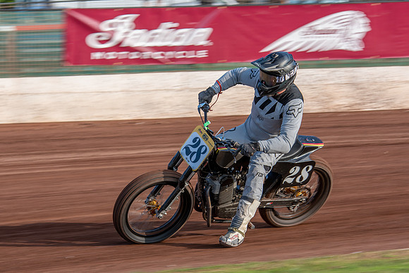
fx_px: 1779
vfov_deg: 8.8
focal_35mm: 157
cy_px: 181
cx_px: 172
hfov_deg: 13.1
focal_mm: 112
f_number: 5.6
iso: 125
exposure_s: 1/200
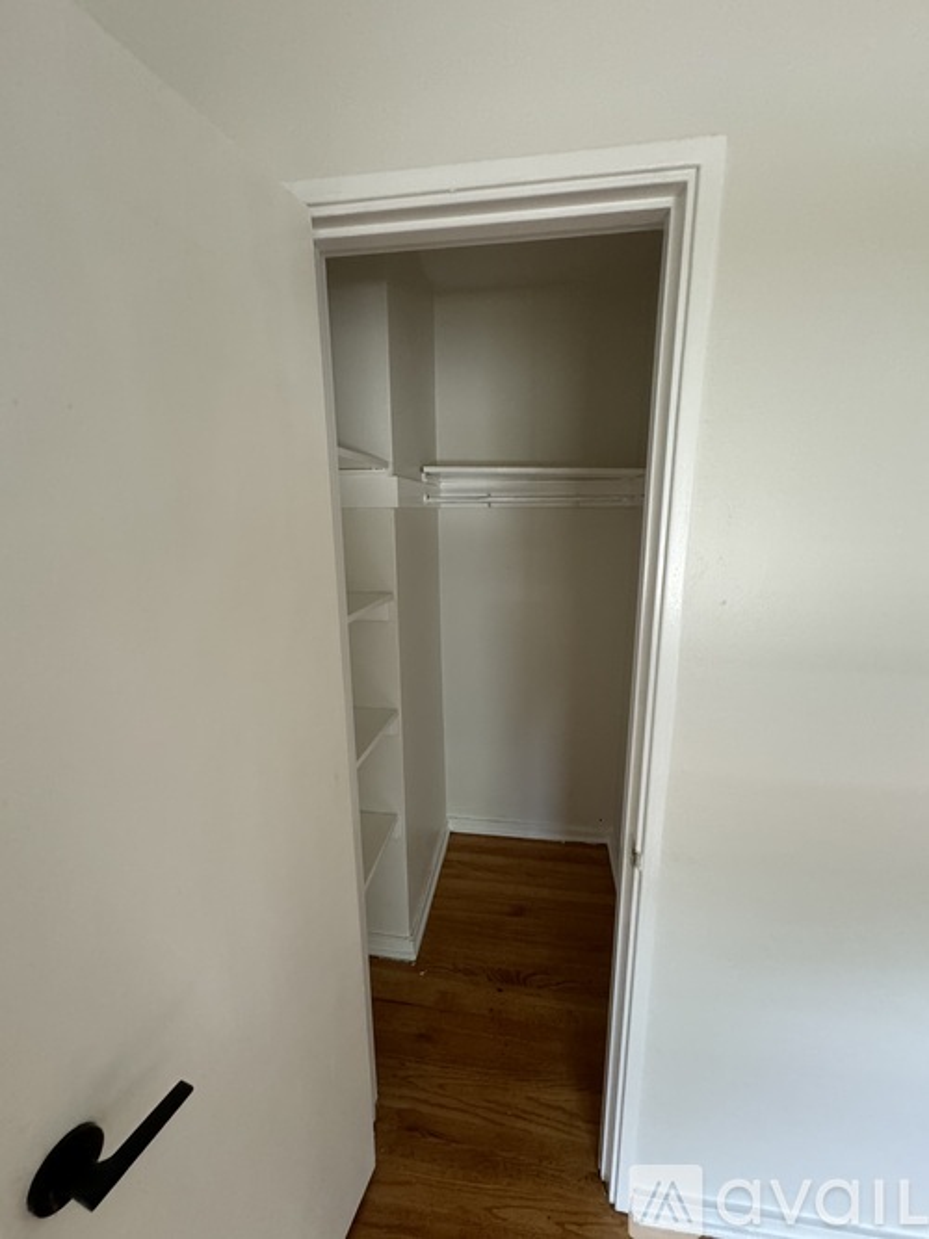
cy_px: 620
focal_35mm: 14
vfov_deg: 102.1
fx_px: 501
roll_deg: +0.7
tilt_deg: -11.0
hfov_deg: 85.7
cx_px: 464
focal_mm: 2.22
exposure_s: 1/60
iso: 400
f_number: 2.2
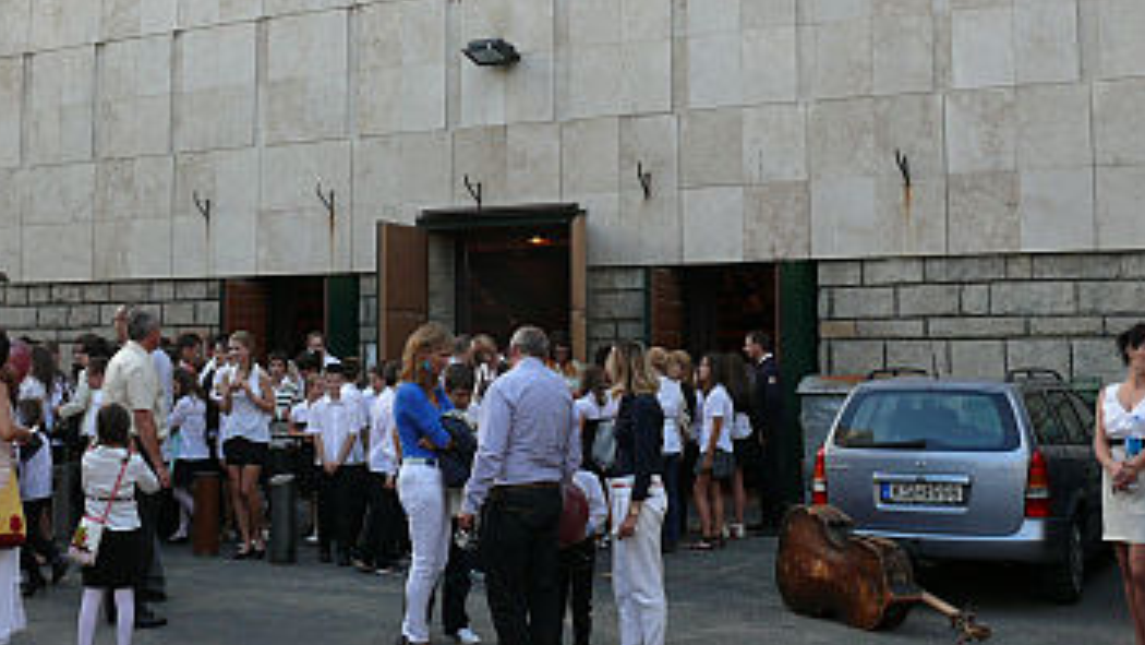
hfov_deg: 42.1
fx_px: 1488
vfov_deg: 24.3
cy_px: 203
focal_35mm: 49
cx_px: 563
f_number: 4
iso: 100
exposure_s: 1/100
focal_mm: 7.4
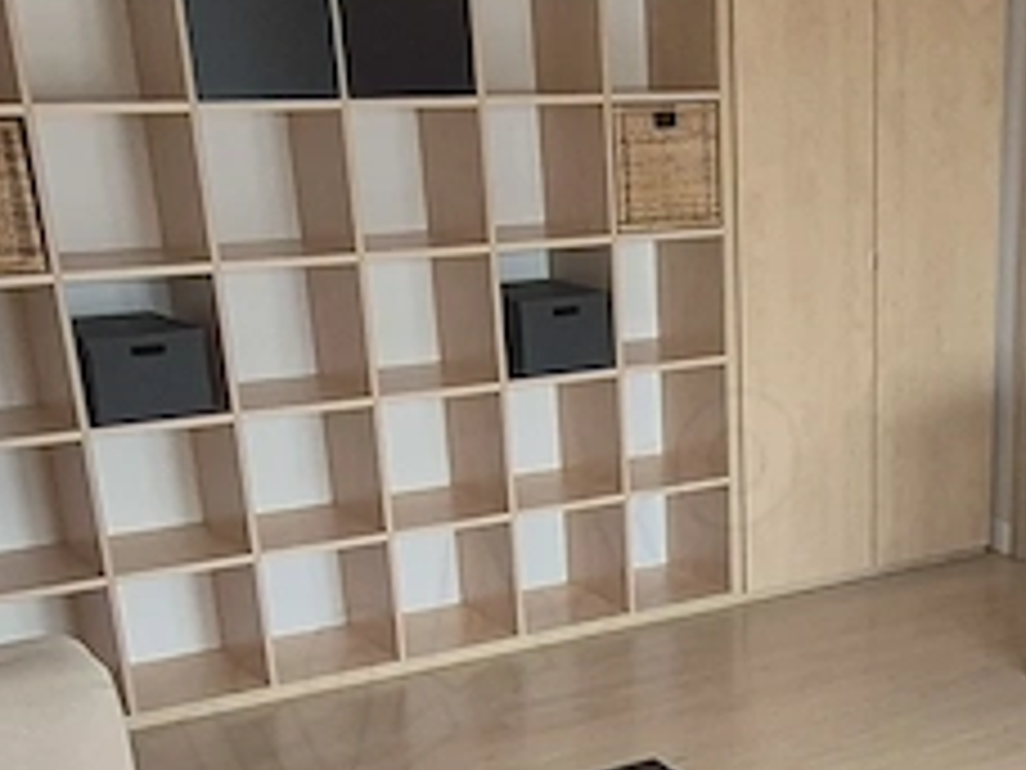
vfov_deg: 24.1
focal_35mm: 57
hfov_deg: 32.7
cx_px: 842
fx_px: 1689
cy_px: 829
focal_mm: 1.74
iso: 80
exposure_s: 1/100
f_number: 2.2
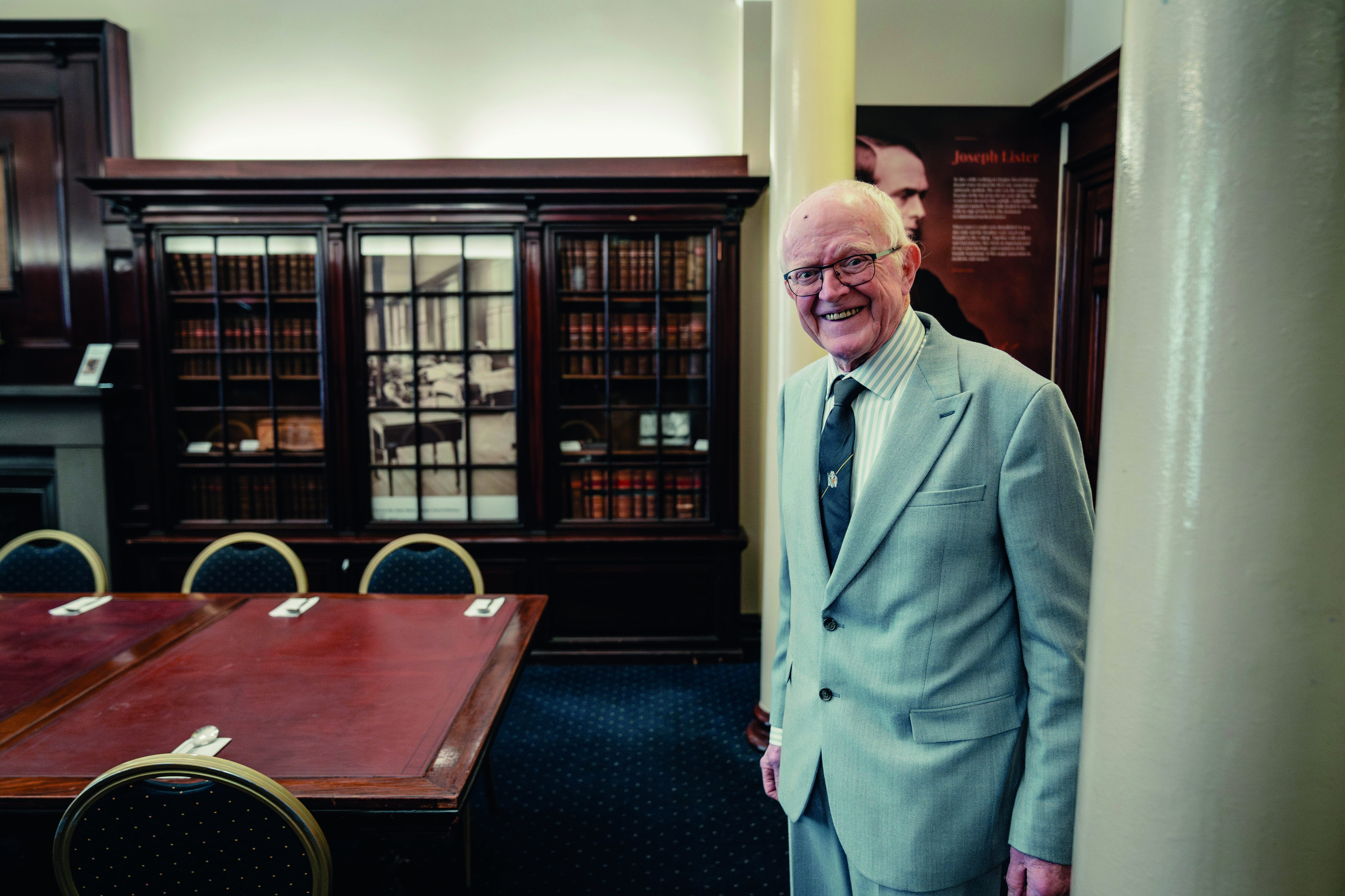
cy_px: 448
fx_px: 897
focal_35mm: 24
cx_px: 672
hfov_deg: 73.7
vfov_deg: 53.1
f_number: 2.8
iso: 3200
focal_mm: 24
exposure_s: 1/80
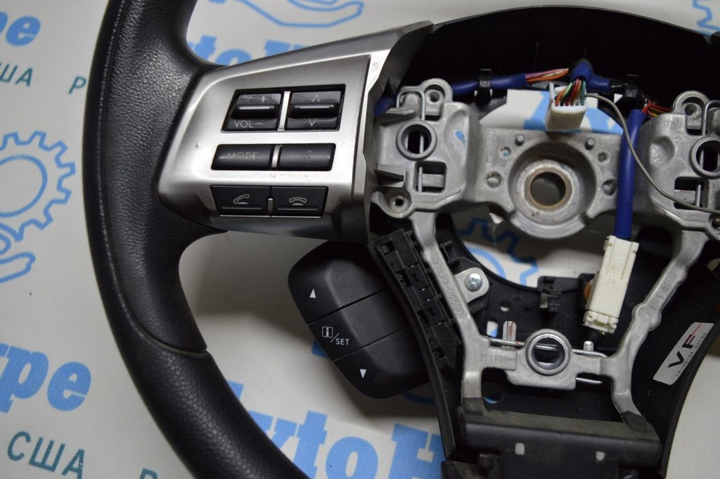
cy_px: 240
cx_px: 360
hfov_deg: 53.2
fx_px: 719
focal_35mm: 36
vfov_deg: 36.8
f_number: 4
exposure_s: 1/50
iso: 400
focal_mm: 24
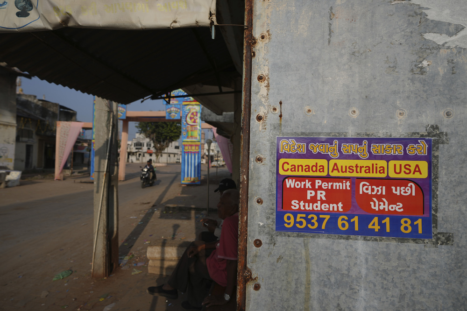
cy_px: 156
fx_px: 246
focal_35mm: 19
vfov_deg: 64.5
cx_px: 234
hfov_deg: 86.9
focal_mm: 19
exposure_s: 1/500
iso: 50
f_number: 4.5
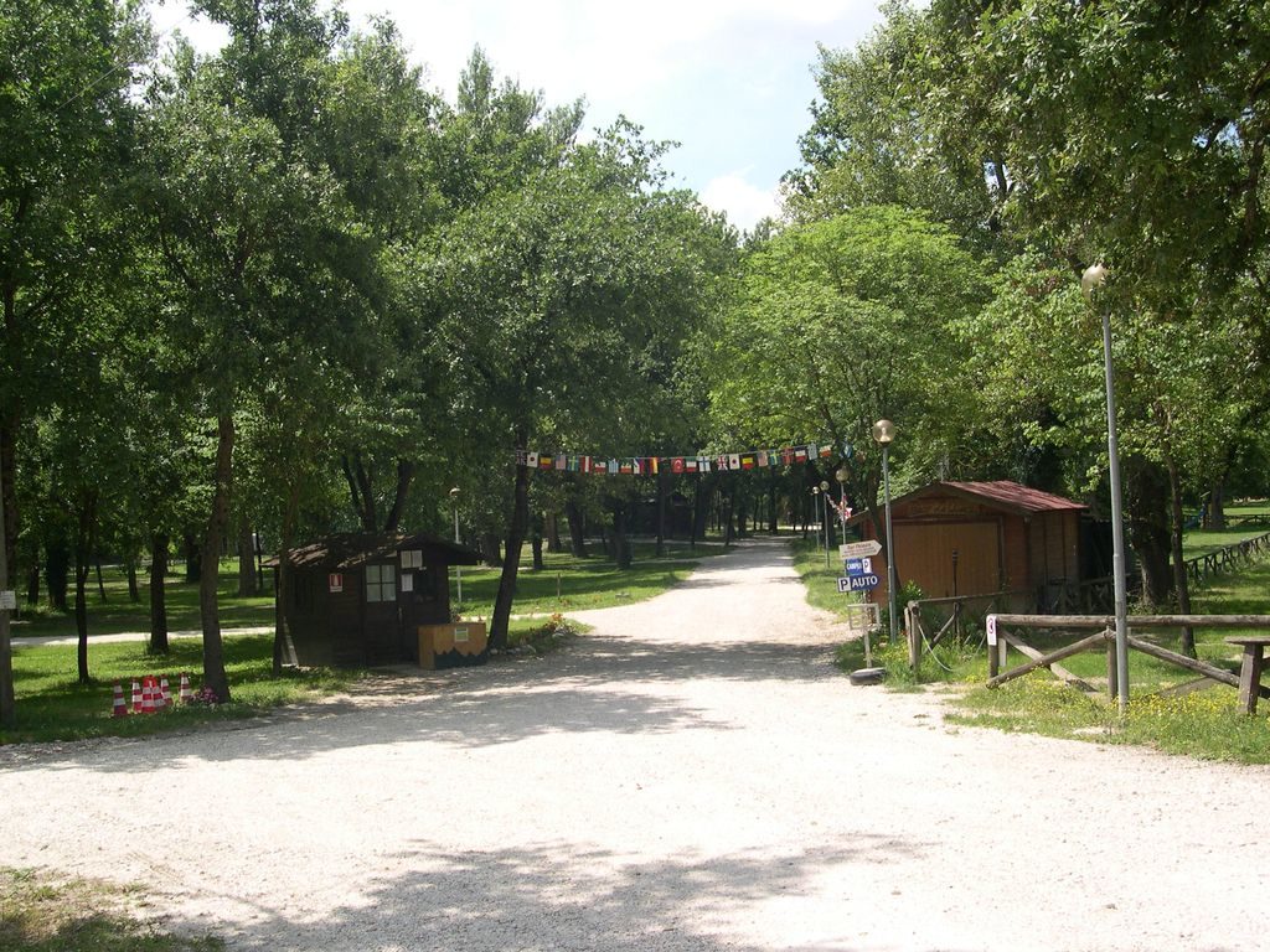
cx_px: 635
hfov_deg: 49.0
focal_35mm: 38
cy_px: 476
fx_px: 1394
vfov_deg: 37.7
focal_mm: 8
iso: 100
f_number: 7.6
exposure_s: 1/117
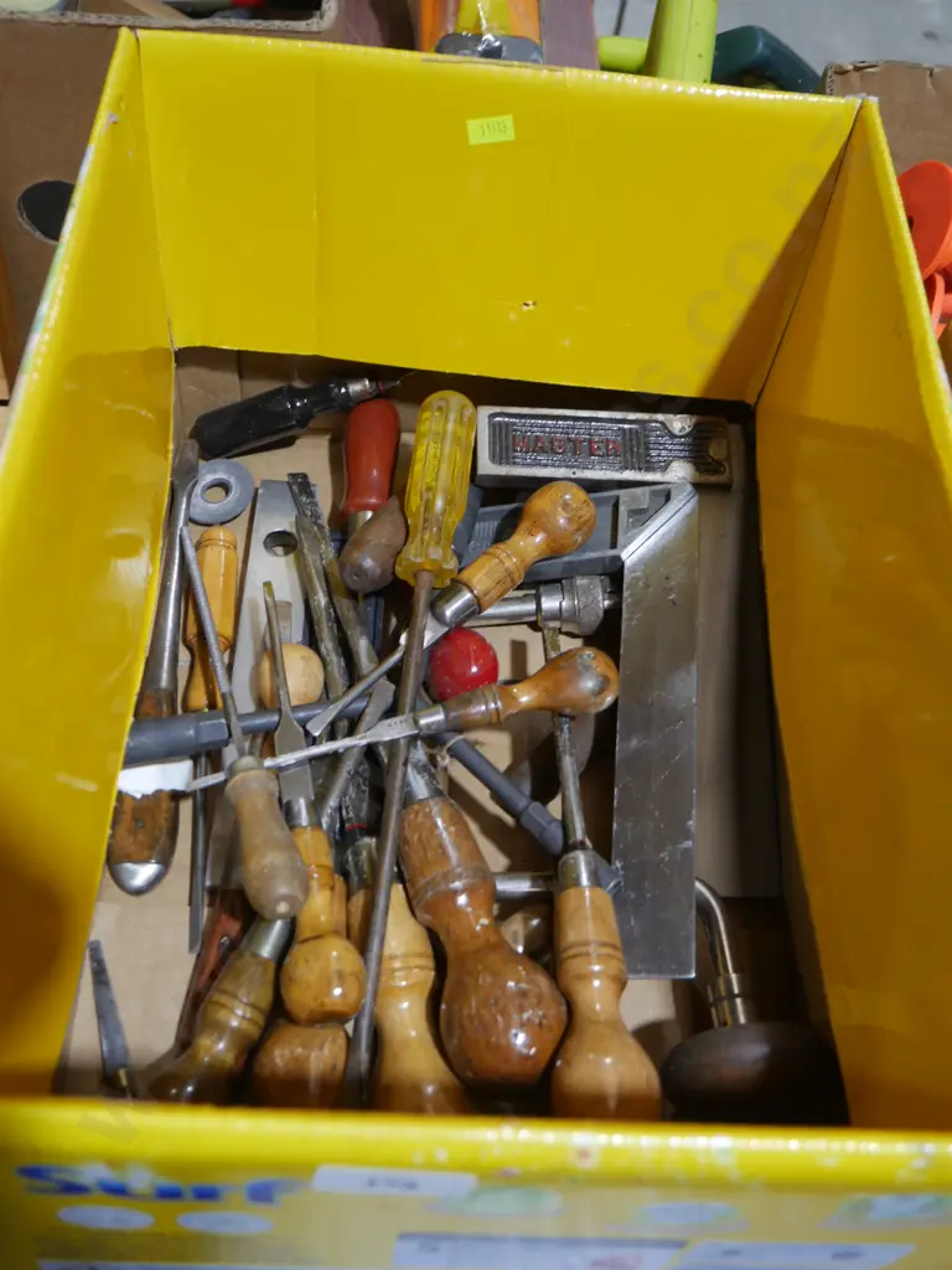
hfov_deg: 39.7
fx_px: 1320
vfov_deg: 51.4
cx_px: 476
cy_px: 635
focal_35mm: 36
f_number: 4
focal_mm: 18
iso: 400
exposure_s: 1/60
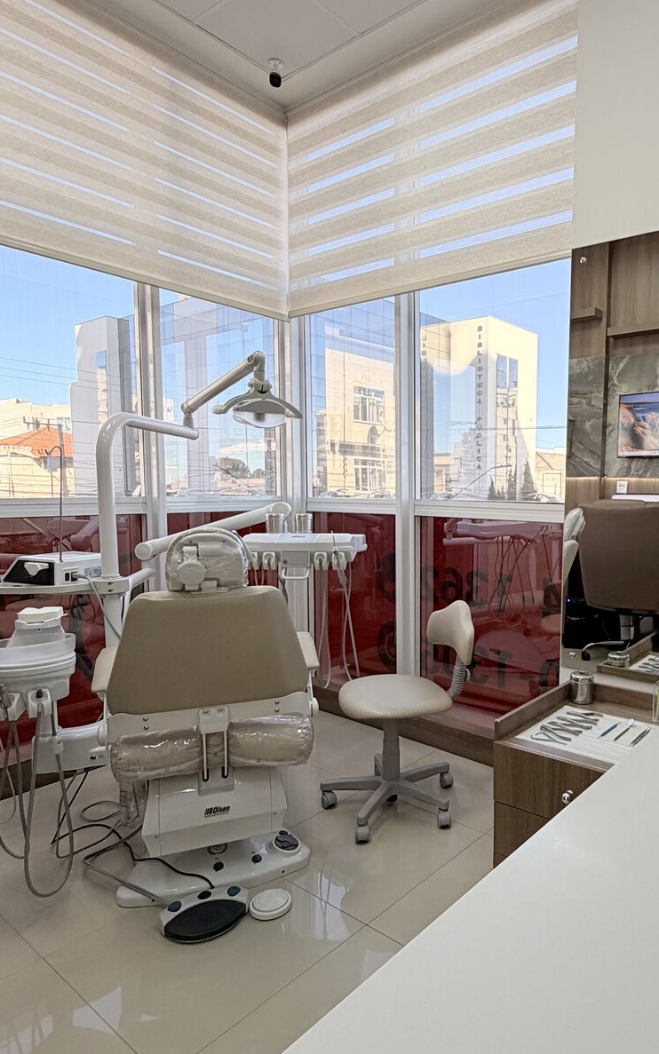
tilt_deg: -4.8
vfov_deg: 84.6
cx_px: 467
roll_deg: -0.8
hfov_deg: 57.6
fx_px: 575
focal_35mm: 20
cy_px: 455
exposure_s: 1/120
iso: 100
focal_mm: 2.22
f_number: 2.2
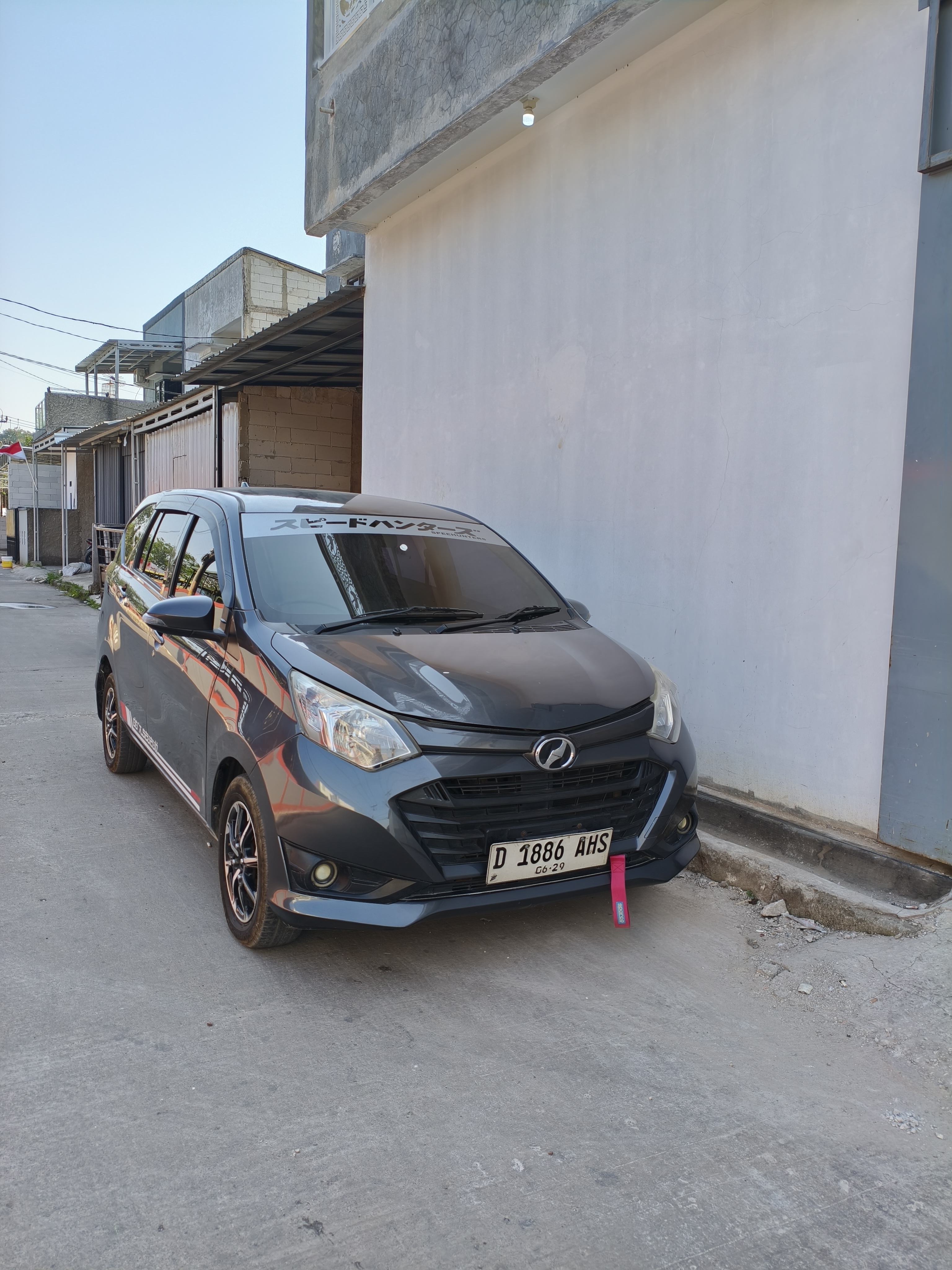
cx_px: 476
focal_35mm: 26
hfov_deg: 53.1
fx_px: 953
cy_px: 635
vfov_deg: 67.3
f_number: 1.5
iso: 80
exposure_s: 1/256
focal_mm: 4.94
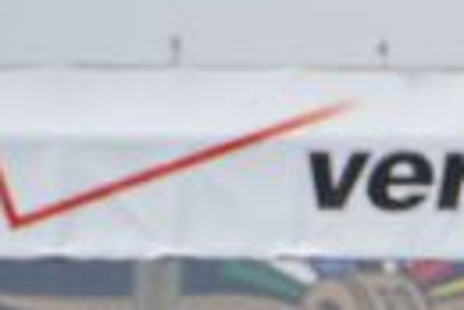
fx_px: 14864
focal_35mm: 1152
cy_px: 547
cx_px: 603
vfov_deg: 1.2
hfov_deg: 1.8
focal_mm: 200
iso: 400
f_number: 5.6
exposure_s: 1/1600
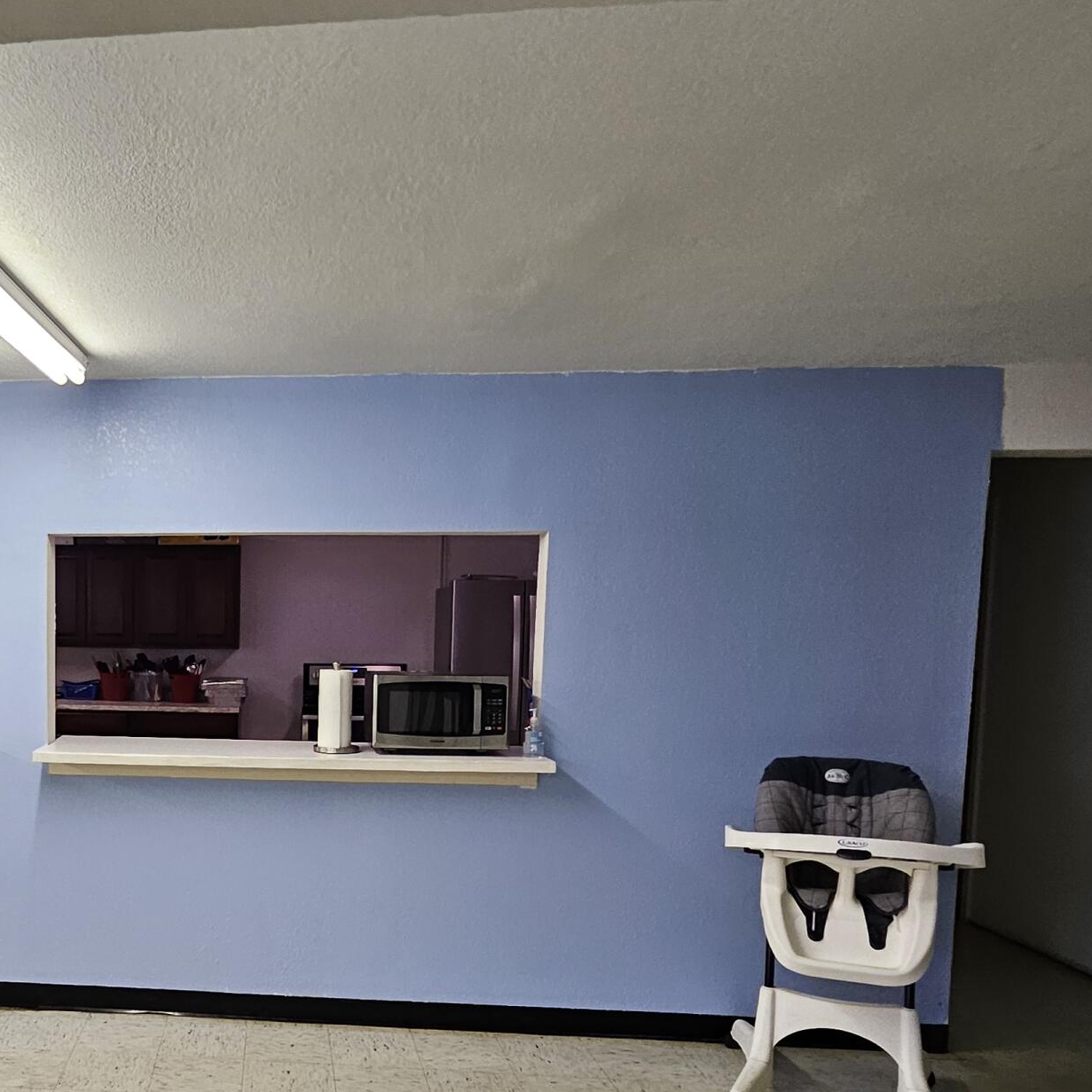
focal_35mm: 28
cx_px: 158
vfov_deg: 56.3
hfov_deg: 52.0
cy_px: 708
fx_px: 999
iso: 125
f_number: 2.2
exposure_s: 1/60
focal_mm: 1.74
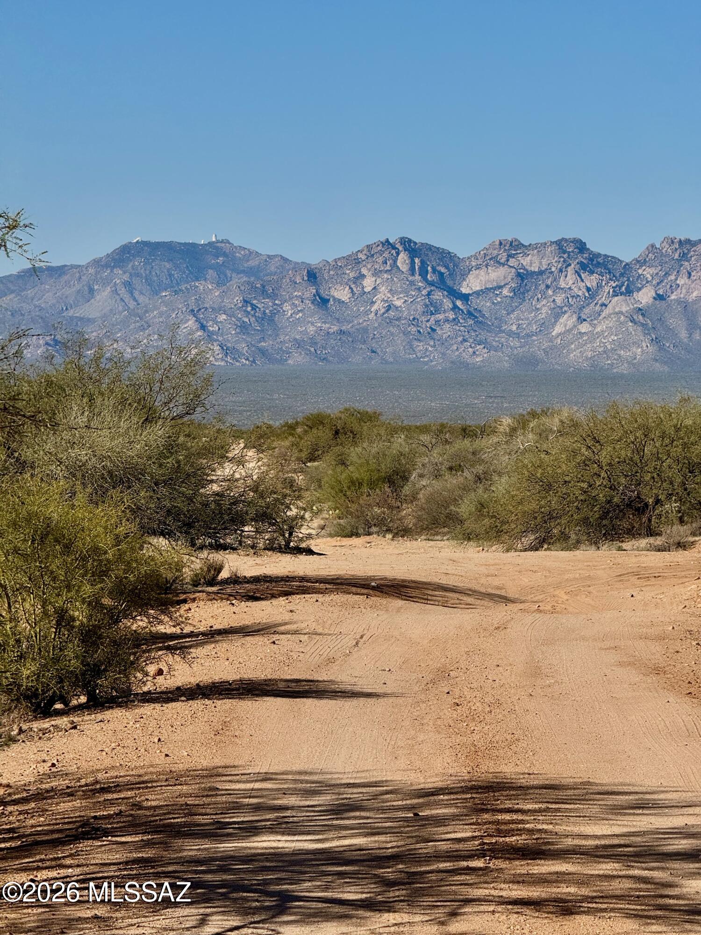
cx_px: 350
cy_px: 468
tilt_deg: -1.5
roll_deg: -0.7
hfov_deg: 12.3
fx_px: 3240
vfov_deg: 16.4
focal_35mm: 120
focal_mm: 15.66
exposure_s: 1/4651
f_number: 2.8
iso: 50
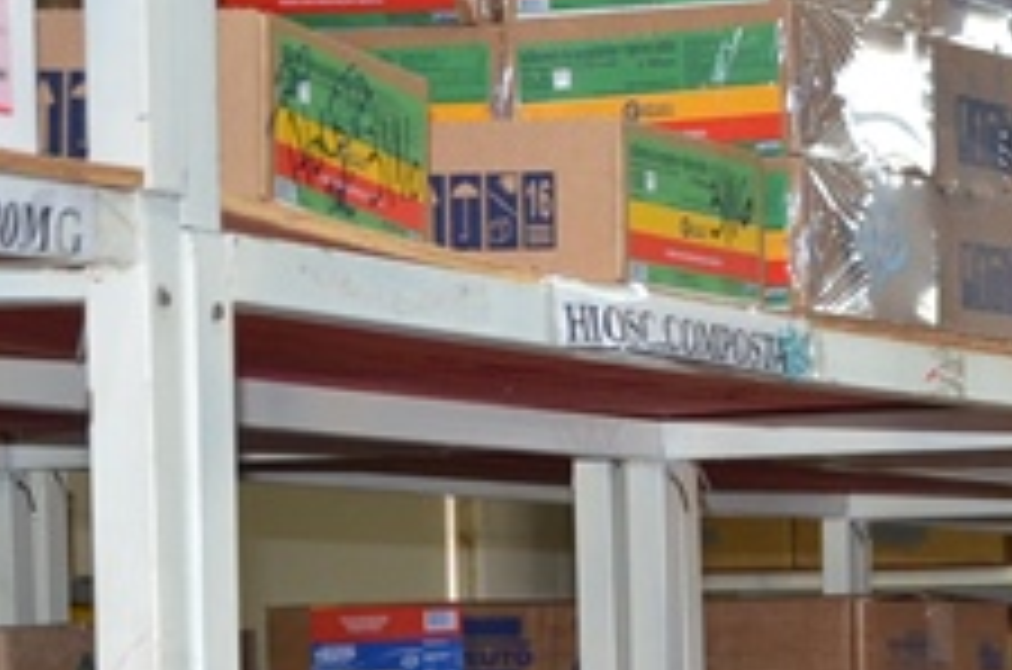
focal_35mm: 181
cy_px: 800
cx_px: 1354
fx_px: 5077
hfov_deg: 11.1
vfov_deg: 7.5
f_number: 5
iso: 1000
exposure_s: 1/60
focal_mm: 34
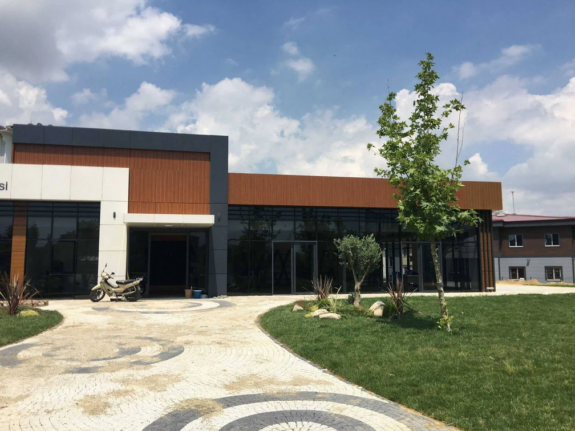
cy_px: 216
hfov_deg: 61.7
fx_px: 482
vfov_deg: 48.2
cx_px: 288
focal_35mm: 29
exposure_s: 1/2404
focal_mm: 4.15
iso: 25
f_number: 2.2
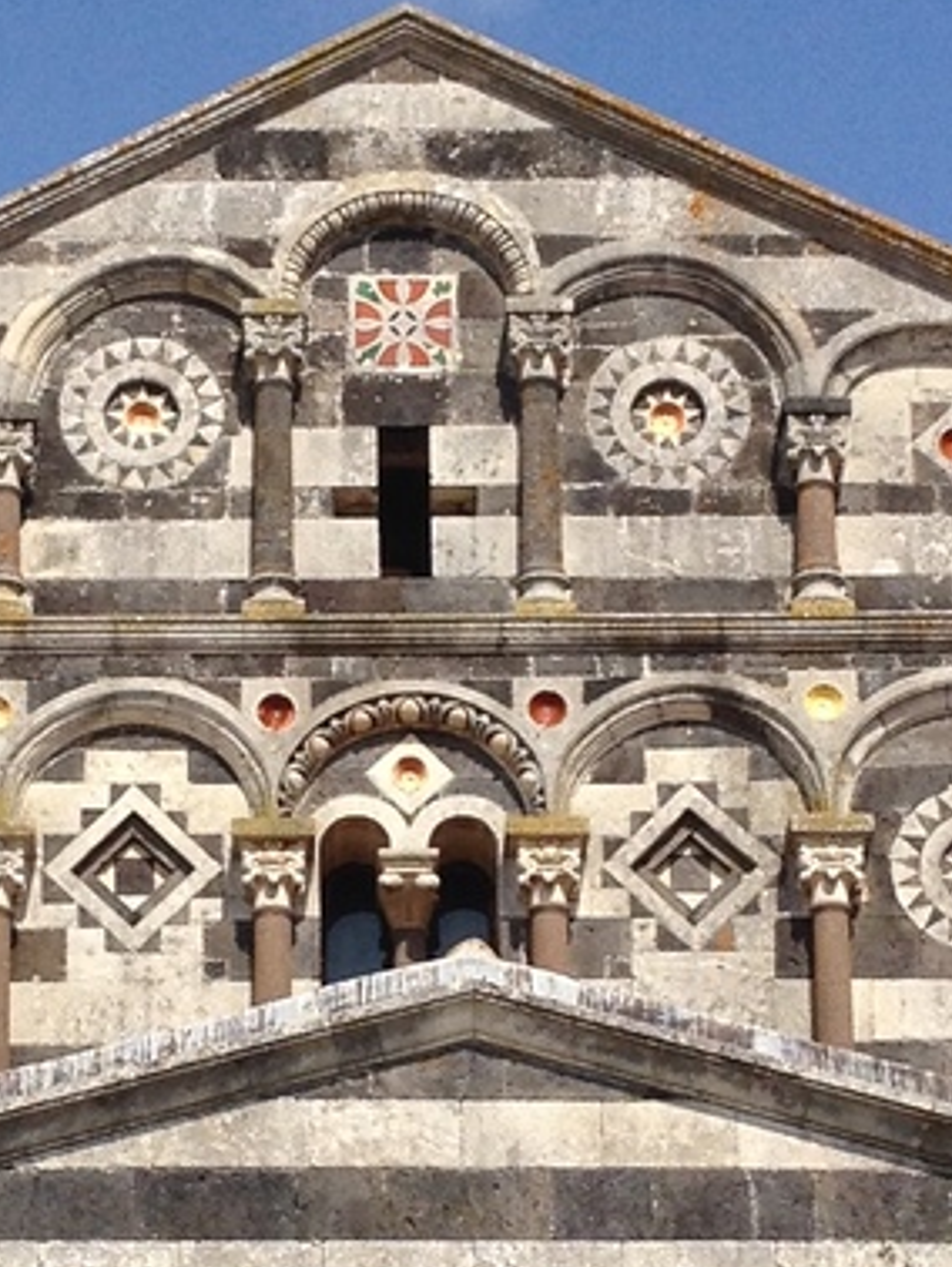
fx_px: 5421
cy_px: 942
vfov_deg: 13.3
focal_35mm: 148
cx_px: 174
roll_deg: +1.0
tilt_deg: +17.4
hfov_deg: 10.0
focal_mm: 4.28
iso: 50
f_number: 2.4
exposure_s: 1/2123
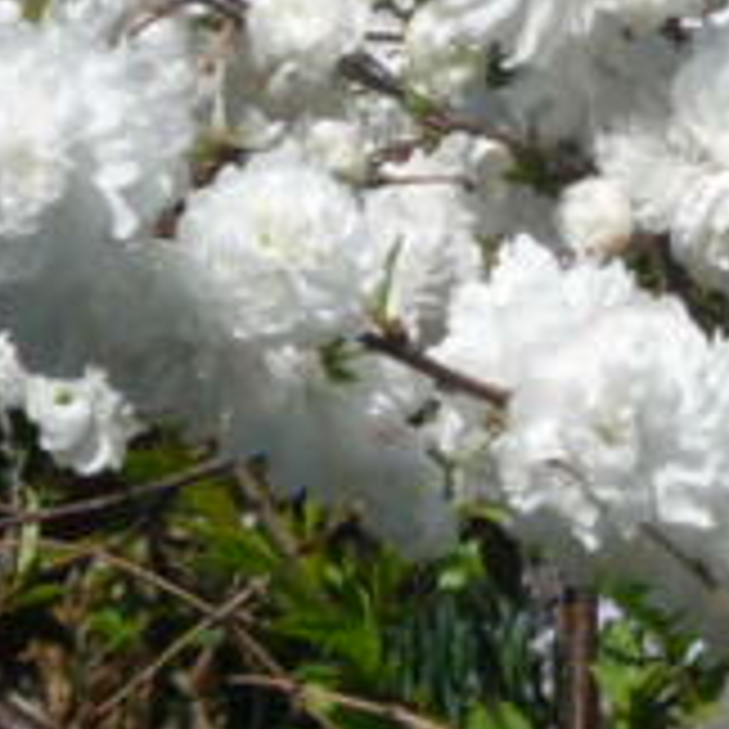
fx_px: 5004
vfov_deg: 8.2
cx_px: 774
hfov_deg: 8.3
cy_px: -198
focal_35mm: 210
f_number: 9
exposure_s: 1/250
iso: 100
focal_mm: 6
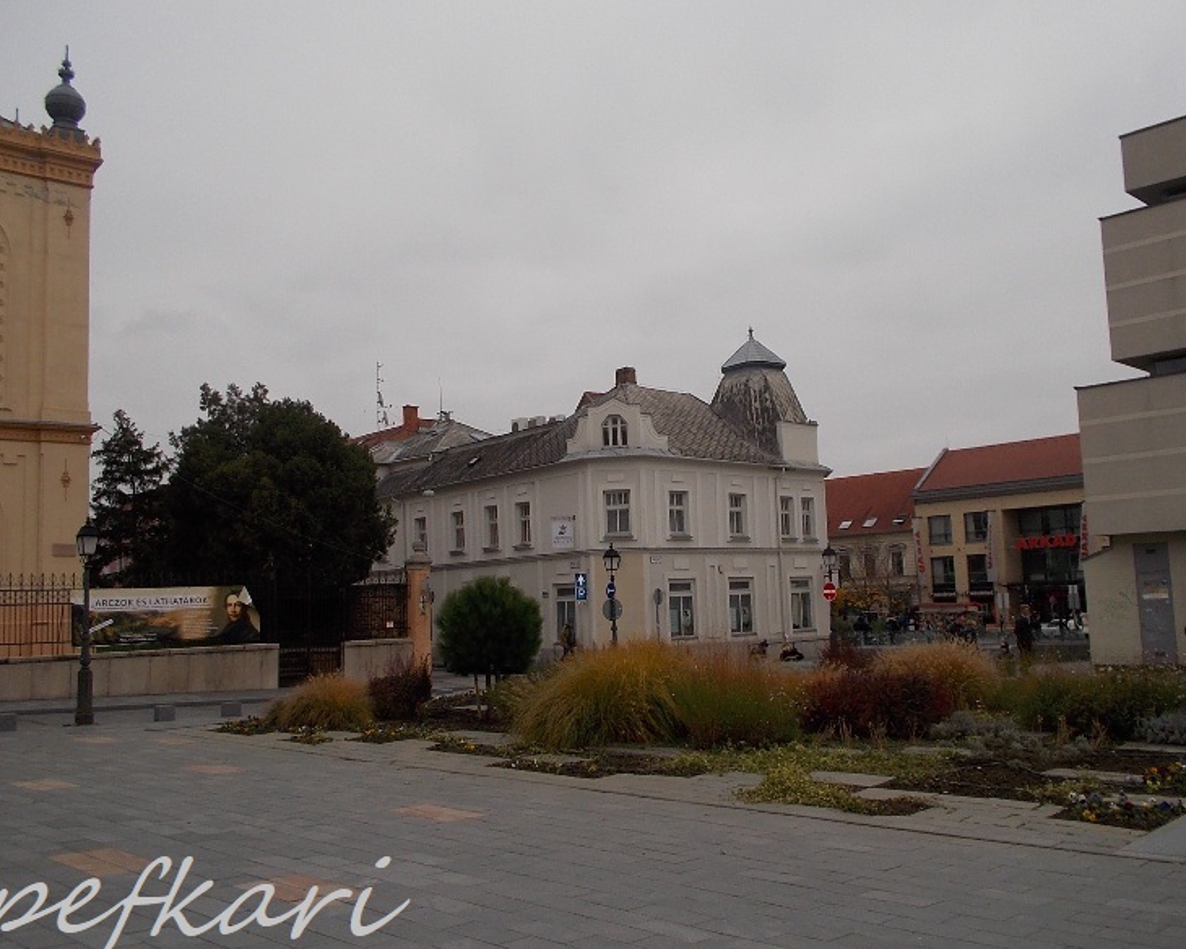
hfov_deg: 57.2
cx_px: 617
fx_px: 1088
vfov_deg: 47.1
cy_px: 473
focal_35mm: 31
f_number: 3.3
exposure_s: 1/800
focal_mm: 4.1
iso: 80
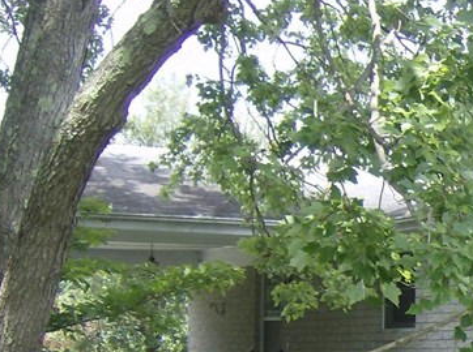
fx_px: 1391
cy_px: 340
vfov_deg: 14.3
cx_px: 553
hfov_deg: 18.4
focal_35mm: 102
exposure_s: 1/275
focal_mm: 6
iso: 100
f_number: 2.8
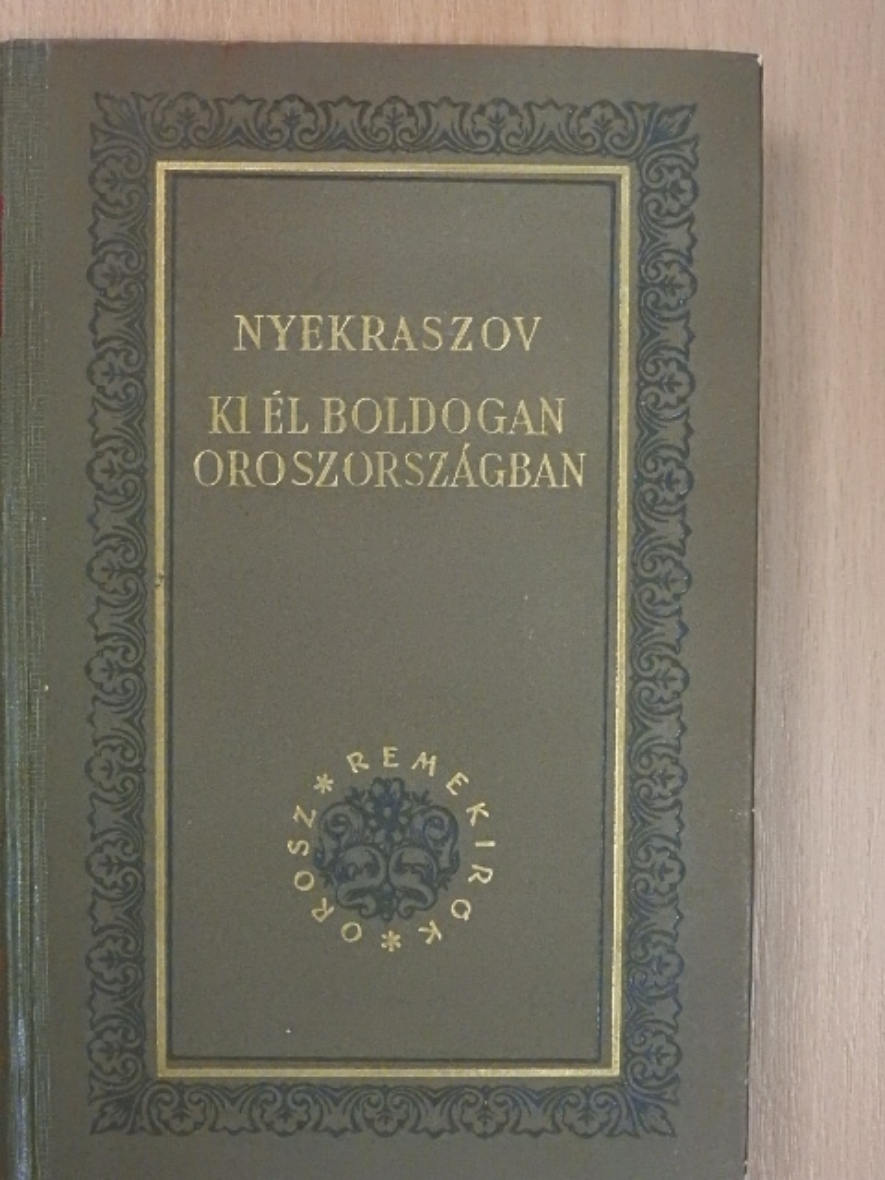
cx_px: 442
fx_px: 1704
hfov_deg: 29.1
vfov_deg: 38.2
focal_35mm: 50
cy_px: 590
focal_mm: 9
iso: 1600
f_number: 4
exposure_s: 1/80
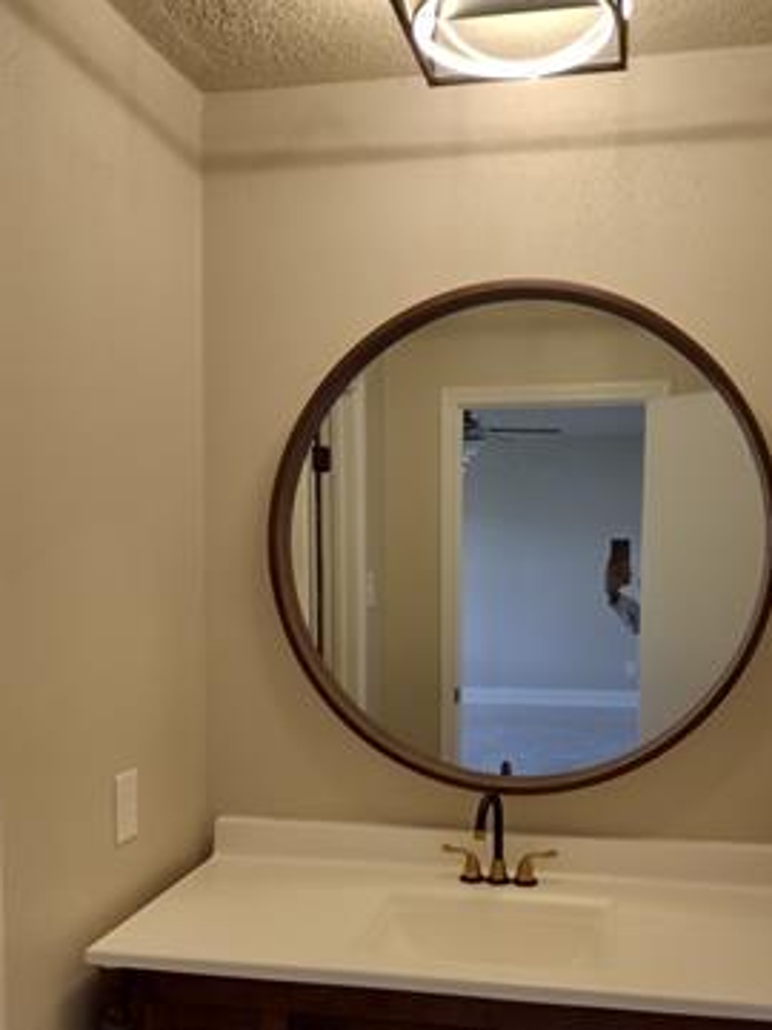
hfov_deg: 39.6
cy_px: 638
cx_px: 423
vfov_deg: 50.9
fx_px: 1070
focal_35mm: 36
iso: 205
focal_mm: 4.71
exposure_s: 1/60
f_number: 1.7
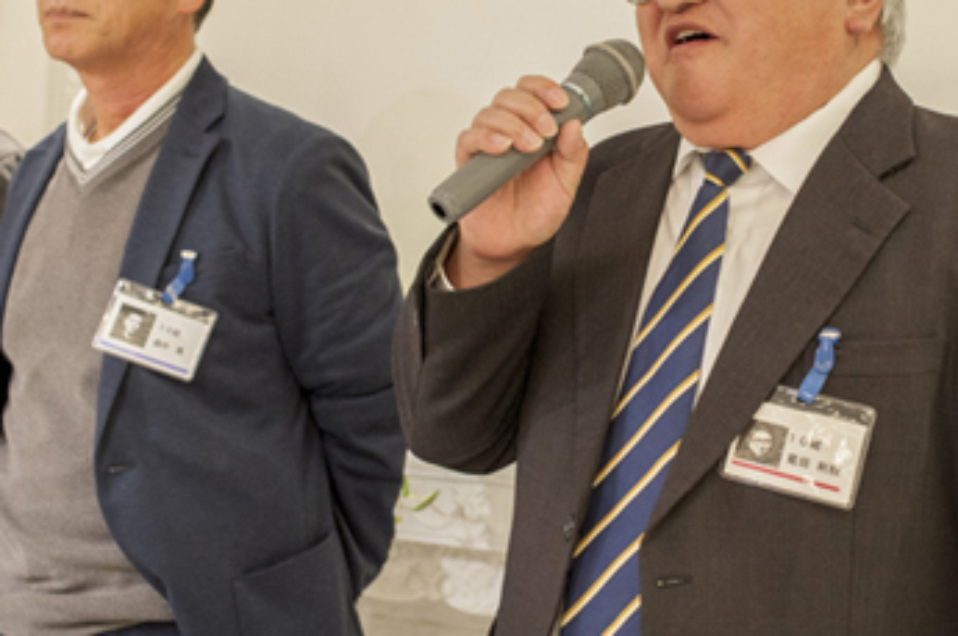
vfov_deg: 20.7
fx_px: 1727
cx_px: 689
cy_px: 175
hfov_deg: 30.6
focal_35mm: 65
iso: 1400
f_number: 5.6
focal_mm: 35
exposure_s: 1/100
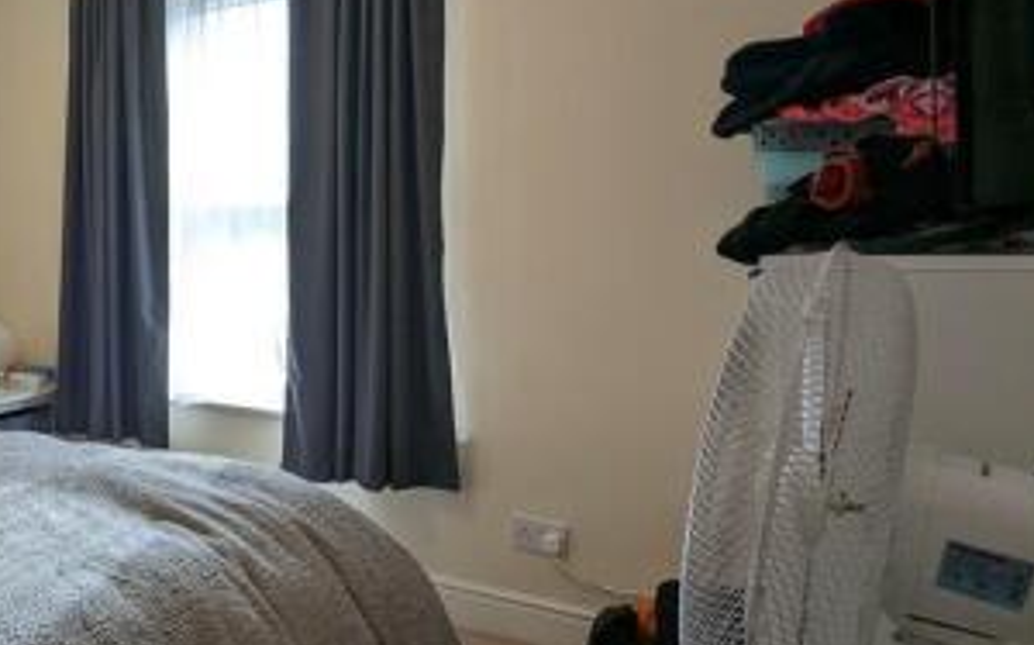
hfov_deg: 52.8
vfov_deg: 38.1
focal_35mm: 33
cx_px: 153
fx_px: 929
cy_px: 264
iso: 66
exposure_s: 1/100
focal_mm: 2.35
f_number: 2.2
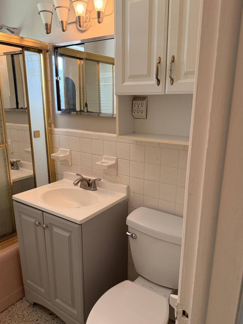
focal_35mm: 26
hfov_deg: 53.1
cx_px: 124
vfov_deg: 67.3
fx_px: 243
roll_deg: -0.8
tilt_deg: -15.3
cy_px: 165
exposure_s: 1/60
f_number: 1.78
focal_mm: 6.76
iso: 250
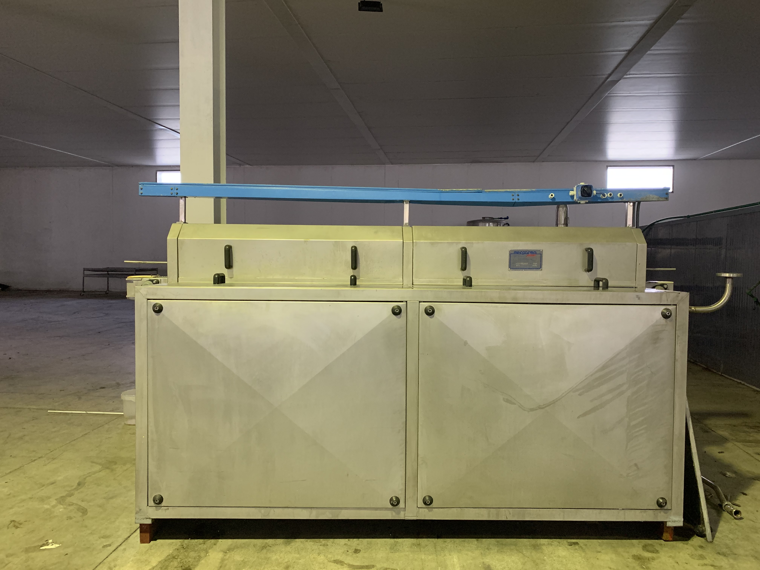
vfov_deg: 53.1
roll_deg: -0.5
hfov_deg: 67.3
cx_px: 380
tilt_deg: -3.2
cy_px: 285
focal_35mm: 26
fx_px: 571
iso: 400
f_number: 1.8
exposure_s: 1/33
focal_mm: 4.25
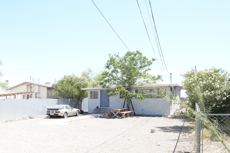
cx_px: 12
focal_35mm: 33
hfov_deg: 49.2
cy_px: 104
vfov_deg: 39.4
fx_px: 211
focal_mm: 16
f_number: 9
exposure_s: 1/60
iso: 100
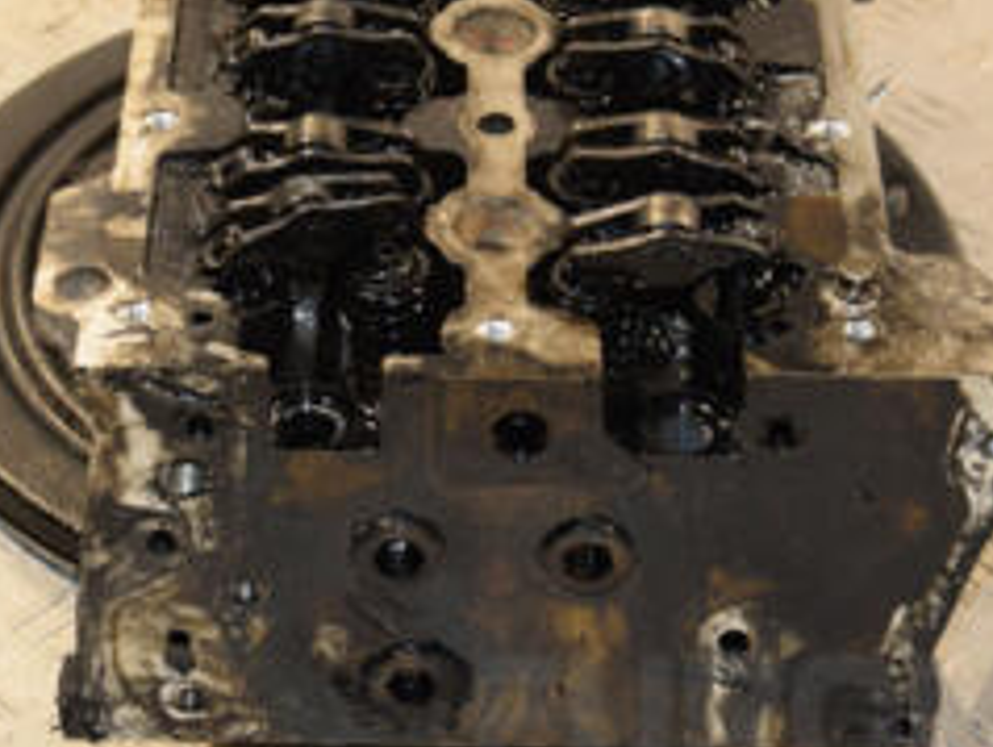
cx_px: 396
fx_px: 3653
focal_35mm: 127
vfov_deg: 11.6
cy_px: 163
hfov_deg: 15.5
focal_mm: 35
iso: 800
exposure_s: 1/200
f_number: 5
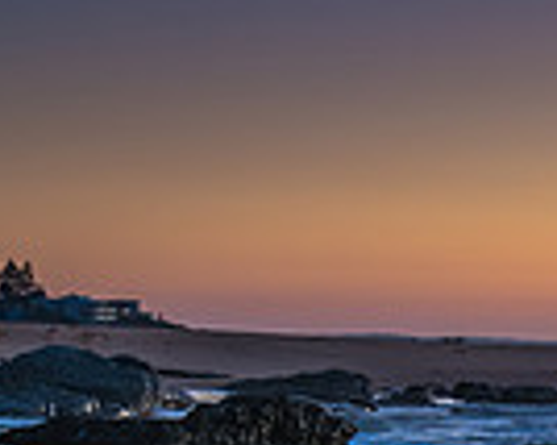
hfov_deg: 11.3
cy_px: 410
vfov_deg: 9.9
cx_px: 1085
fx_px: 2553
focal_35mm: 155
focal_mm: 38
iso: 320
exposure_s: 1/3
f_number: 7.1
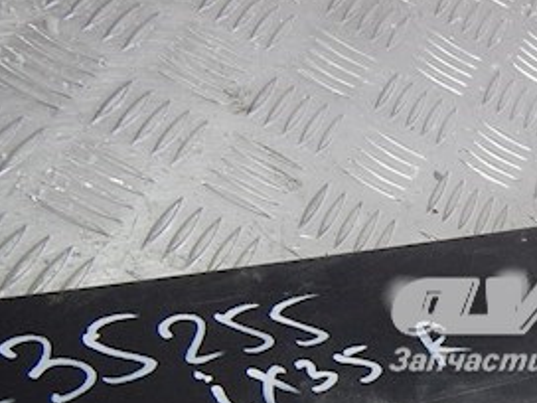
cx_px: 616
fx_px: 1024
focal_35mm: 66
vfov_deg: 22.0
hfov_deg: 26.6
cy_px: 304
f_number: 3.9
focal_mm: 5
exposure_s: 1/125
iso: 400
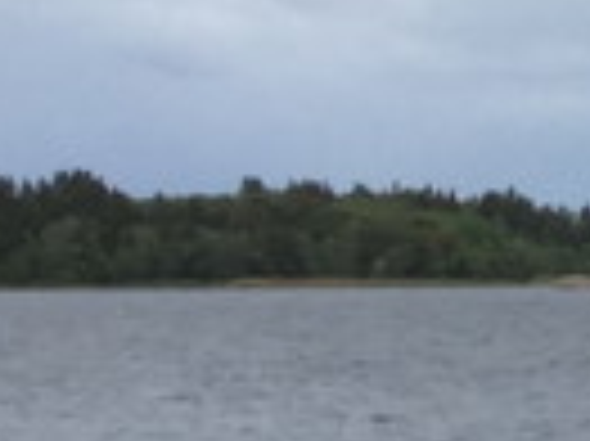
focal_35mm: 227
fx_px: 3865
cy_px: 135
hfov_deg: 7.4
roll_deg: -0.8
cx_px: 1919
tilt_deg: +0.1
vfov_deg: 6.5
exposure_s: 1/791
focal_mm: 3.3
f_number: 2.4
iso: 25
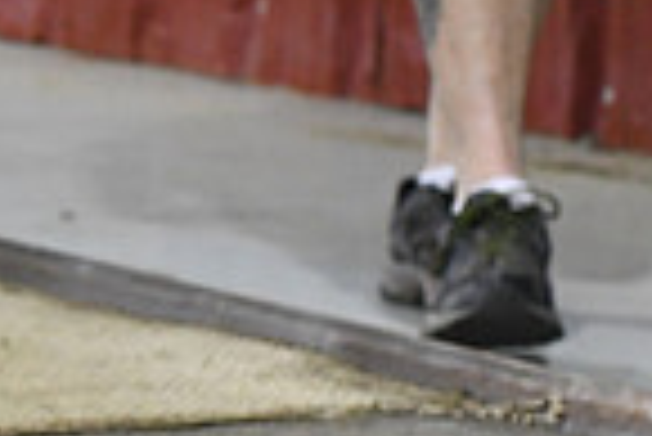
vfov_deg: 4.6
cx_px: -580
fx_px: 5421
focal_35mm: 299
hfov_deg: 6.7
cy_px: 308
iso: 4000
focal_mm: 50
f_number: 5
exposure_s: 1/320
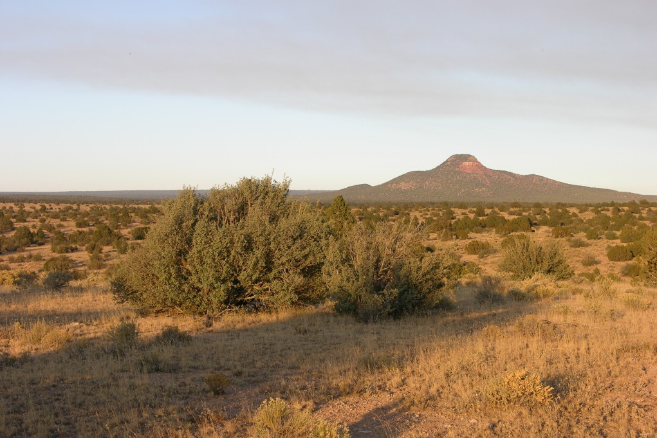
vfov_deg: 18.7
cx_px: 328
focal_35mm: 73
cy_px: 228
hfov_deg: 27.7
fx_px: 1332
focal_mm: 17.8
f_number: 4.7
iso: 50
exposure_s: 1/164
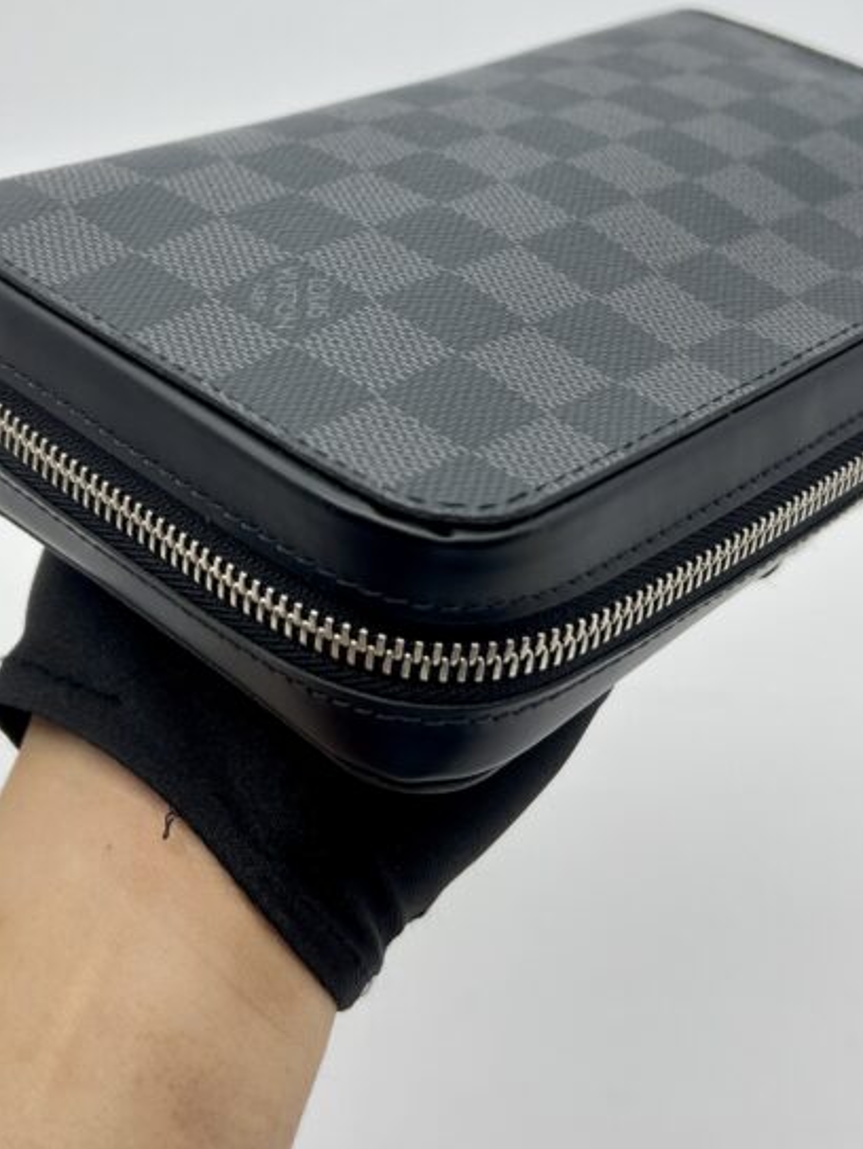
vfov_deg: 38.2
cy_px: 336
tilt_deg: -31.8
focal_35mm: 49
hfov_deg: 29.7
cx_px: 404
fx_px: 1627
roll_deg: +0.5
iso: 32
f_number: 1.5
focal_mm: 5.7
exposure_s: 1/100
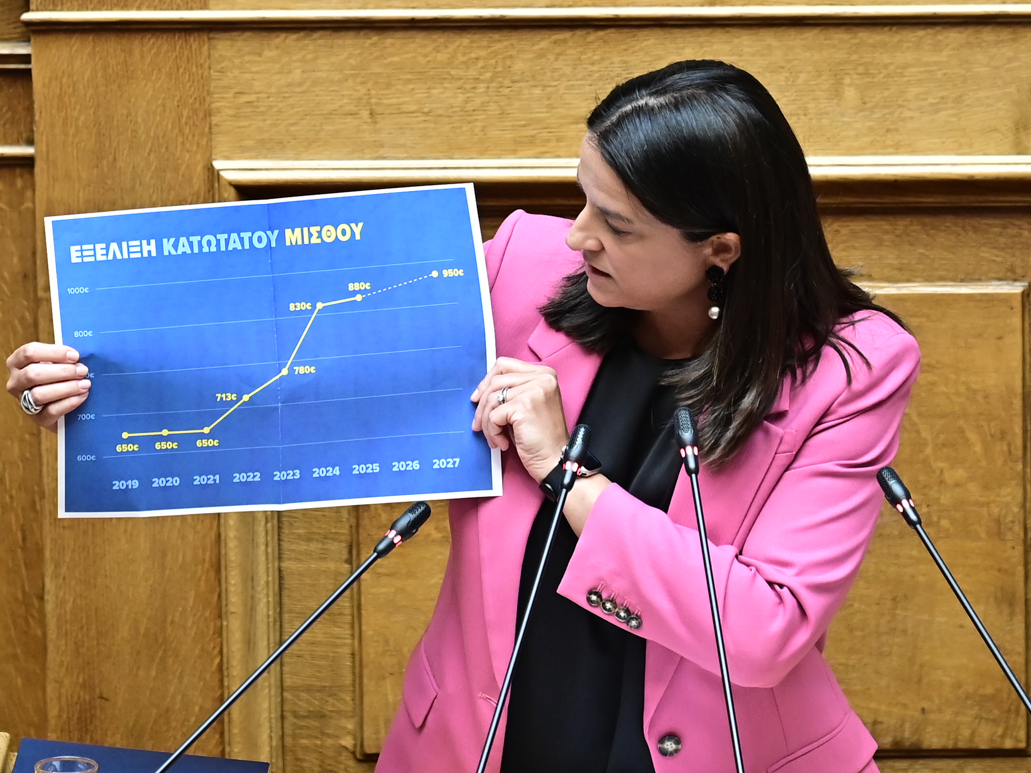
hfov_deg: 6.1
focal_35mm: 325
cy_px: 386
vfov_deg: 4.6
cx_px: 519
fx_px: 9681
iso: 1000
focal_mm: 200
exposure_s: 1/320
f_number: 2.8
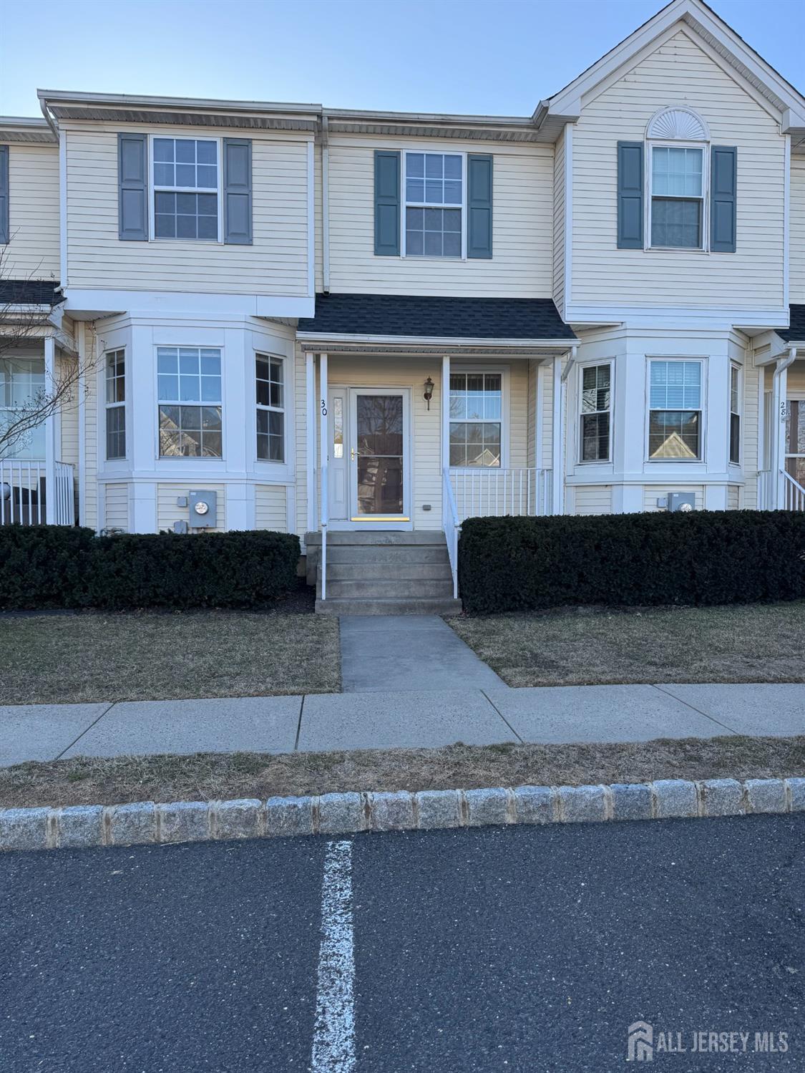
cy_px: 536
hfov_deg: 56.8
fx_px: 744
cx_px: 402
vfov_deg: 71.6
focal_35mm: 24
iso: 80
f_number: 1.78
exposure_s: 1/853
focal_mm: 6.76
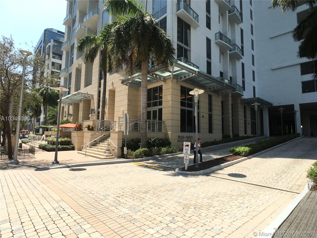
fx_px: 266
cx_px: 158
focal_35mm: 29
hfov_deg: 61.7
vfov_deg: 48.2
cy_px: 119
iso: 25
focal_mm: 4.15
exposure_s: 1/916
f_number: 2.2
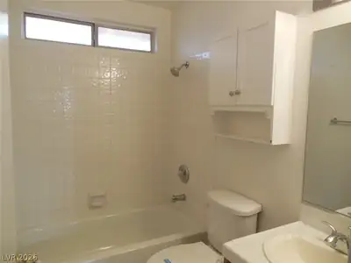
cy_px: 132
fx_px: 253
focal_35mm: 25
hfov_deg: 69.4
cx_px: 176
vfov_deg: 54.9
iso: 125
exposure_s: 1/40
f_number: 3.2
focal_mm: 4.5
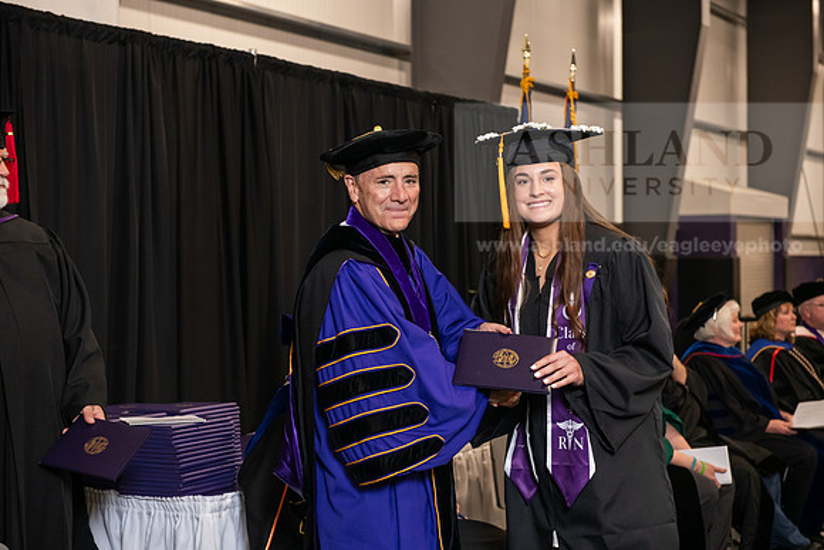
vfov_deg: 19.5
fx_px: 1603
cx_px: 412
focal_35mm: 70
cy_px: 275
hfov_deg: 28.8
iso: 1600
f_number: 5
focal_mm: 70
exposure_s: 1/125
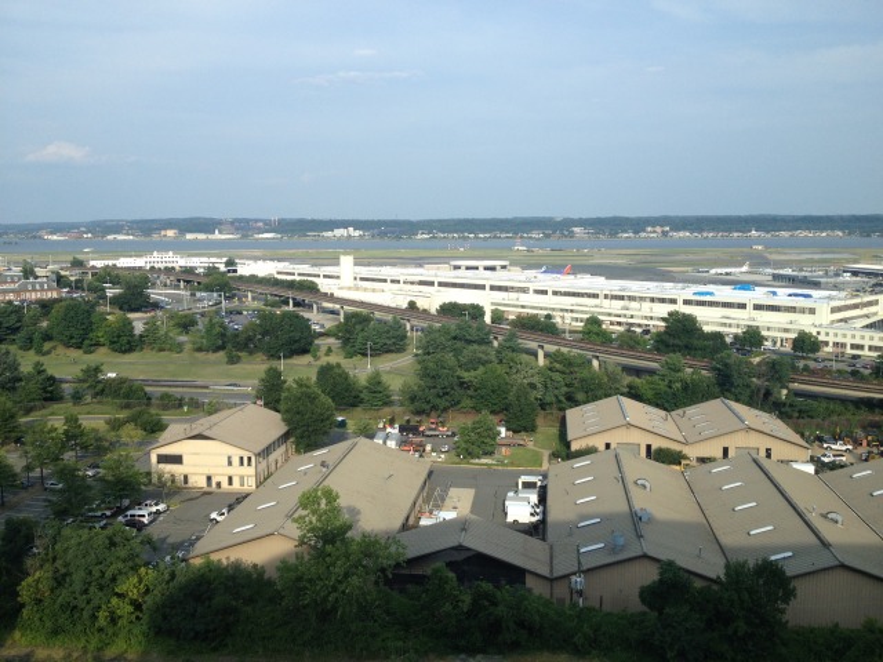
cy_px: 331
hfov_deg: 52.6
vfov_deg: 40.7
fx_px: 893
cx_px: 442
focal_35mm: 35
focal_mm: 4.28
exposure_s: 1/552
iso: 50
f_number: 2.4
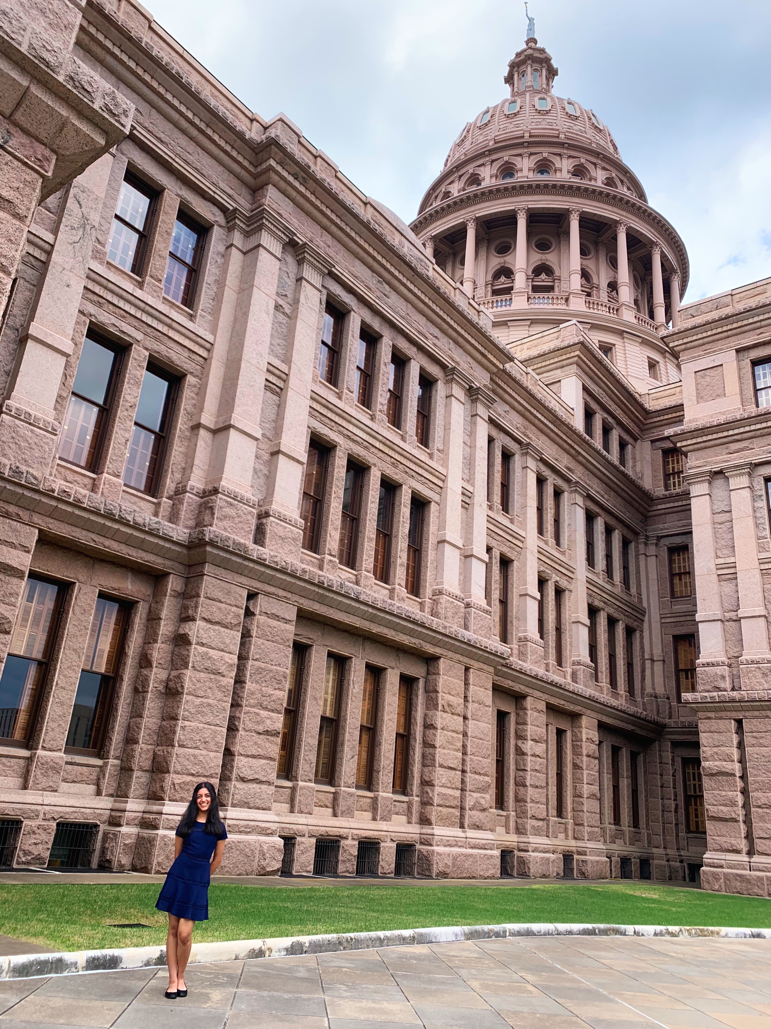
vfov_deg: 67.3
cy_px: 514
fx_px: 772
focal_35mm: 26
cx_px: 386
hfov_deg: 53.1
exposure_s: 1/1088
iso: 25
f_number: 1.8
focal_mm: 4.25
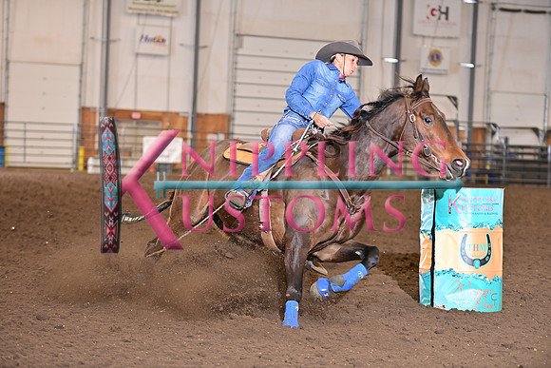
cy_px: 184
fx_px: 1531
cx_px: 276
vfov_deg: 13.7
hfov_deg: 20.4
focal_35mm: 100
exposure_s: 1/250
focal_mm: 100
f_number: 3.2
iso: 1000
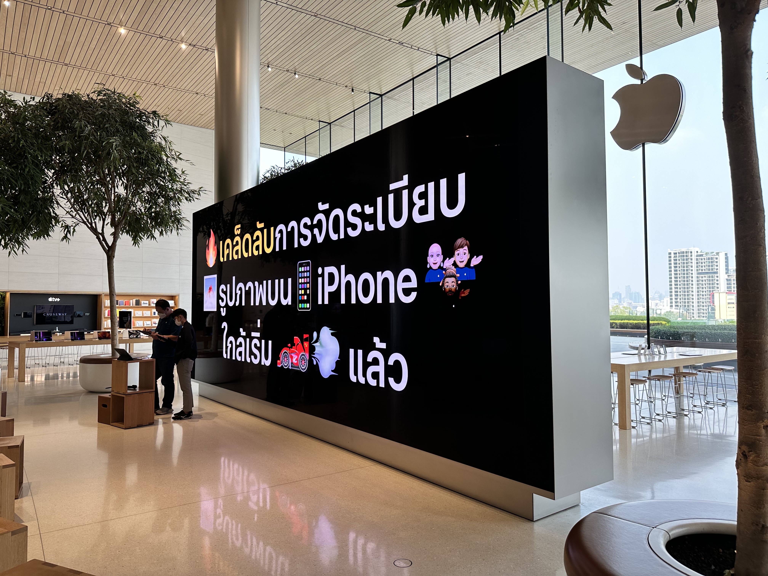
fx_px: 532
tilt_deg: +2.0
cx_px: 384
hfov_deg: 71.6
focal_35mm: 24
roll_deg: -0.2
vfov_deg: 56.8
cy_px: 288
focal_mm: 6.86
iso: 80
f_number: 1.78
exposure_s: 1/303
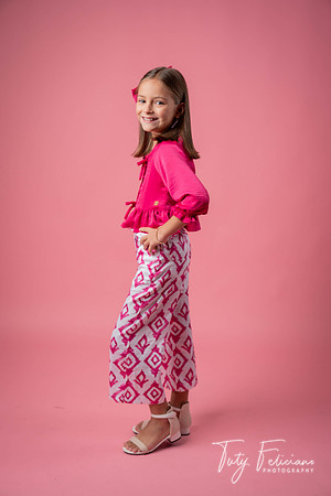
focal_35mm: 50
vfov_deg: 39.6
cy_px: 248
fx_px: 690
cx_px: 166
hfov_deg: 27.0
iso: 64
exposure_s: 1/160
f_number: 4.5
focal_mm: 50
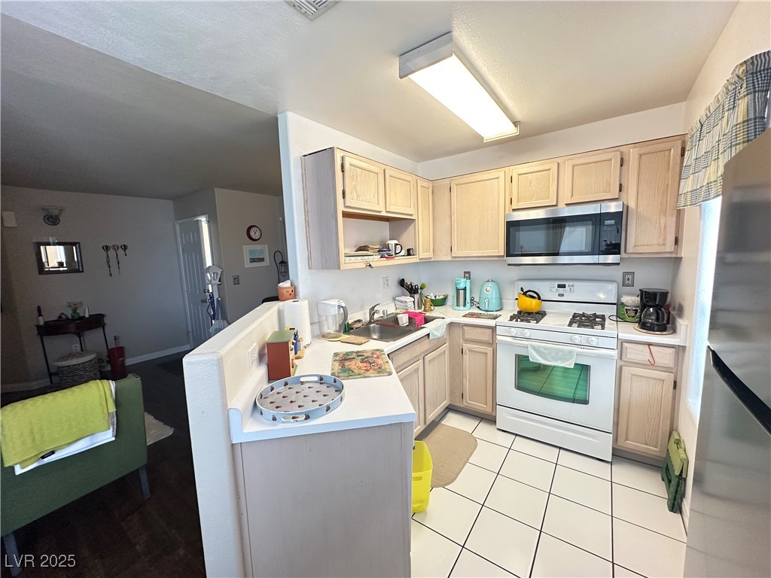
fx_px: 312
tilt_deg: -6.4
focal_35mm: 14
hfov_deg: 102.1
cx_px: 386
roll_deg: +1.6
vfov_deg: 85.7
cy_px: 289
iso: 320
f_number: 2.2
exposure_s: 1/120
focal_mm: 2.22
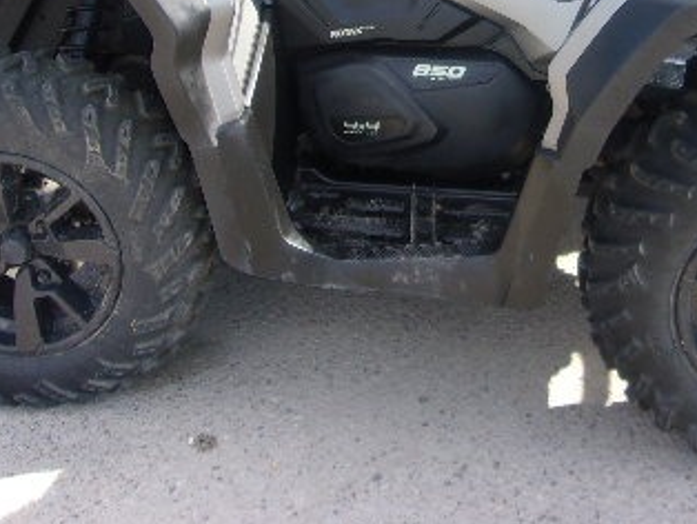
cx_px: 457
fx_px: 1108
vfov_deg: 25.3
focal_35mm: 55
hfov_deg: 34.6
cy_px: 0
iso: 80
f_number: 3
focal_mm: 4.9
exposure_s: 1/200
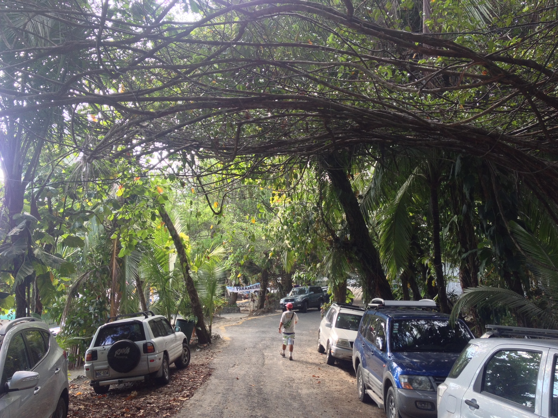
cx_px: 279
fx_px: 564
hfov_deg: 52.6
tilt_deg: +1.3
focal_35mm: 35
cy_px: 209
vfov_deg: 40.7
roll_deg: -2.3
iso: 50
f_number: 2.4
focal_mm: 4.28
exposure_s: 1/120
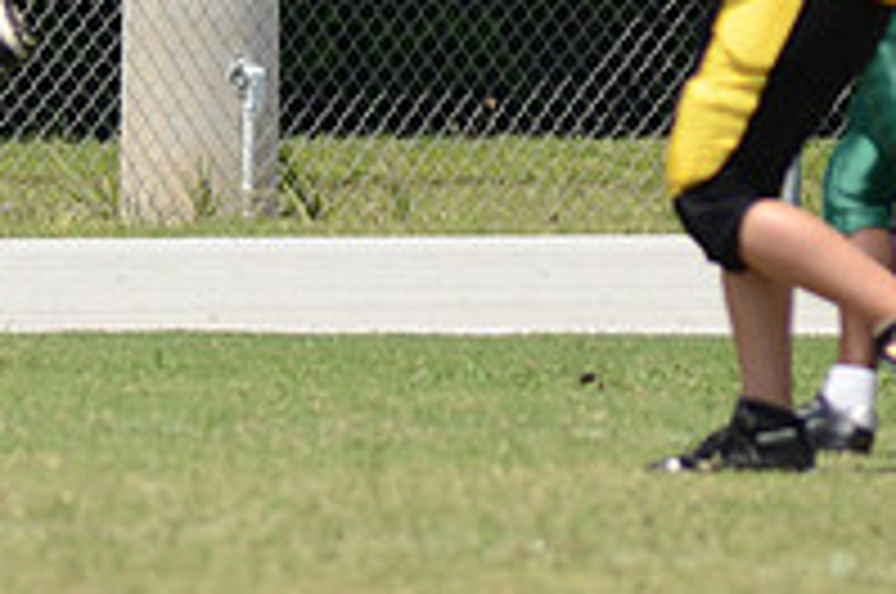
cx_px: -378
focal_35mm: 1180
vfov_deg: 1.2
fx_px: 29321
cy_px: 216
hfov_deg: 1.7
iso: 200
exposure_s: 1/640
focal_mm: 270
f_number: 7.1
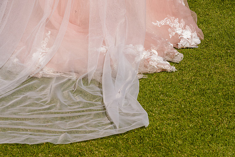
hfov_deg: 8.3
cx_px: 89
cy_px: 55
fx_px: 1613
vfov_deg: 5.6
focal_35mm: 247
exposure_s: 1/800
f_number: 14
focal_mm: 190
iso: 200
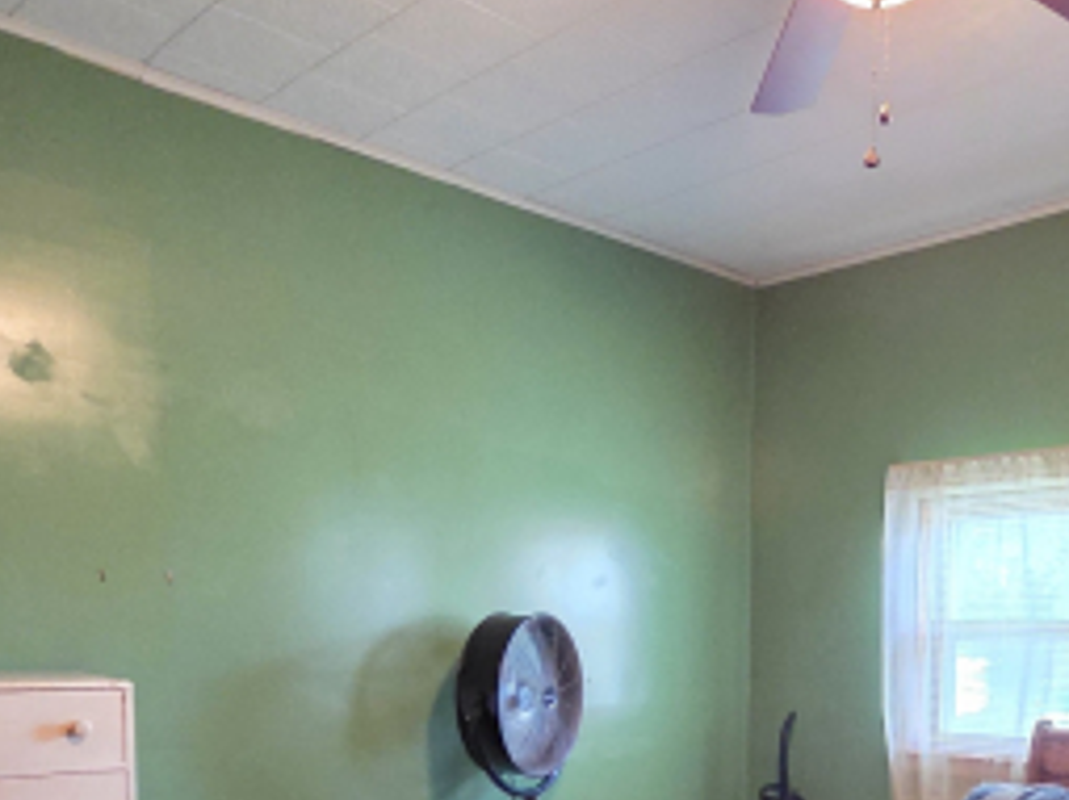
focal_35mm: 34
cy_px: 775
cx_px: 706
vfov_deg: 37.8
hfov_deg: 53.0
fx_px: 1049
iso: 2500
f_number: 2.2
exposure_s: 1/24
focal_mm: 2.2
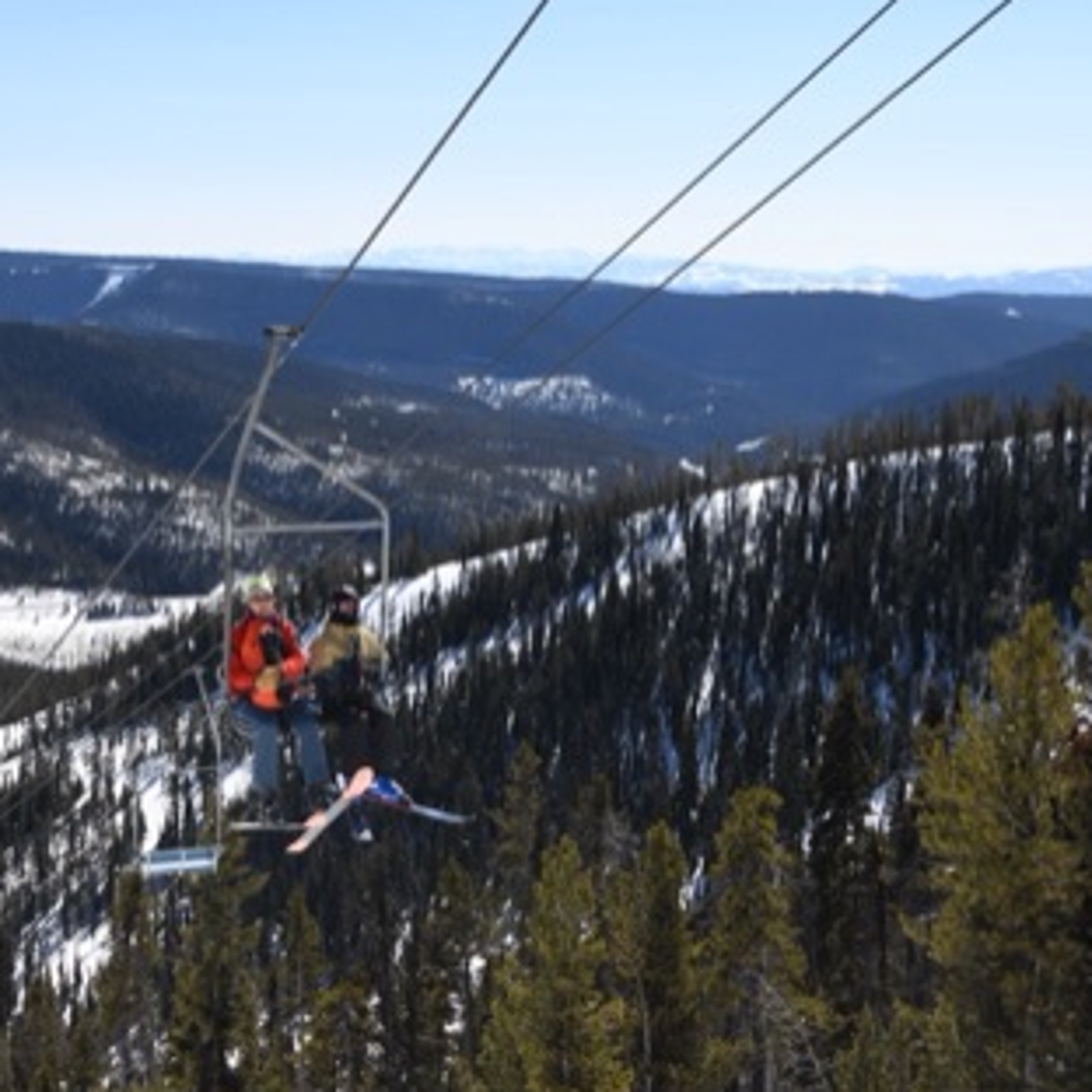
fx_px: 2141
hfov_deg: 28.5
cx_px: 416
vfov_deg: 28.6
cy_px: 548
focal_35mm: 60
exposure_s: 1/3200
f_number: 5
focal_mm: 31
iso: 400
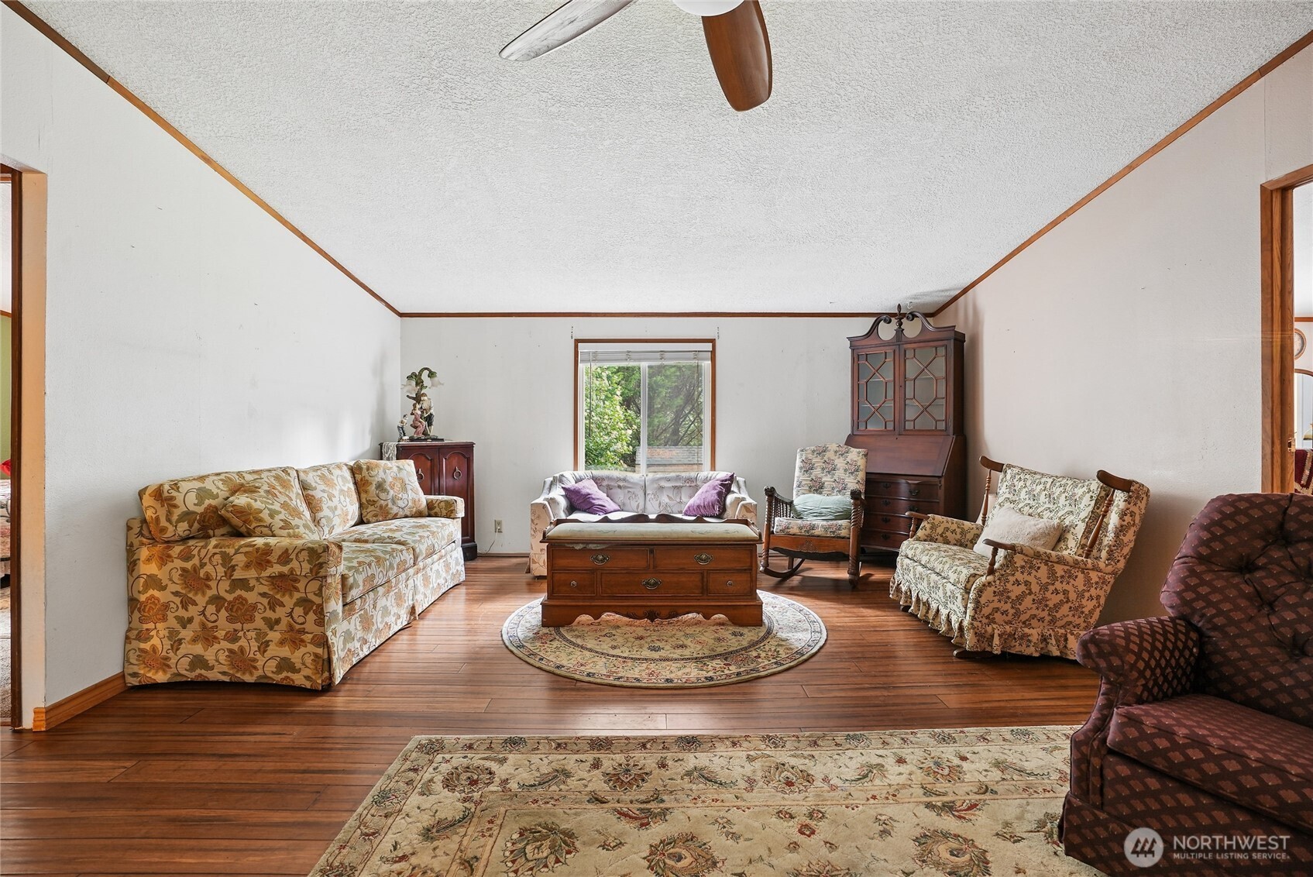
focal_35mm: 16
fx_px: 584
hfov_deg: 96.7
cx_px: 656
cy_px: 438
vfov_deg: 73.8
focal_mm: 16
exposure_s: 1/2
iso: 250
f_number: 5.6
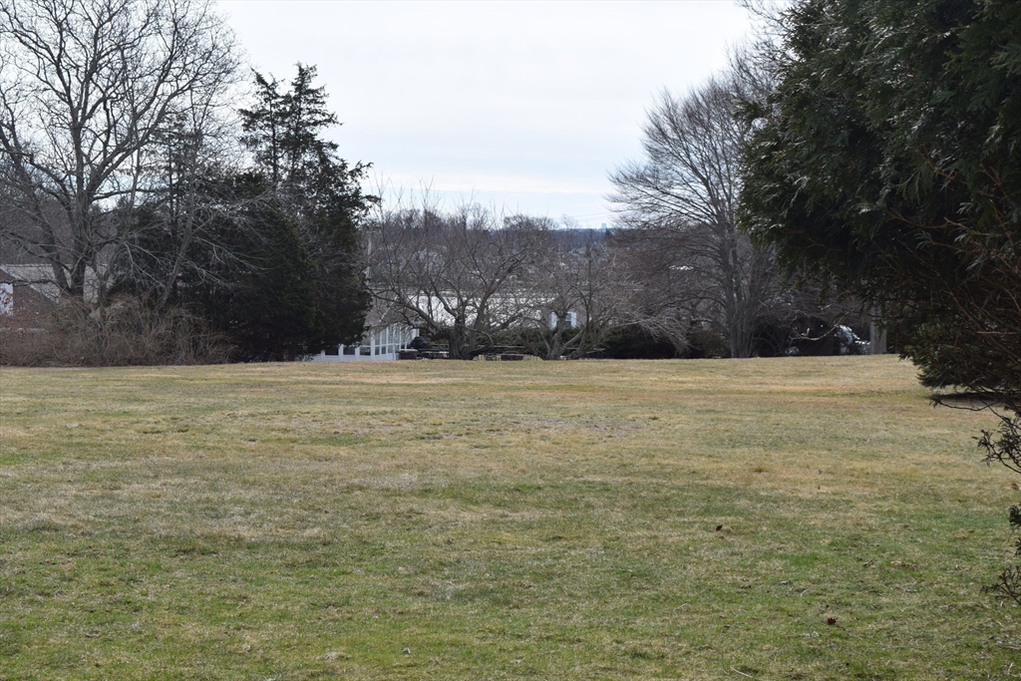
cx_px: 510
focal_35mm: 68
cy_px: 340
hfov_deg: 29.9
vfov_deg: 20.2
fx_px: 1915
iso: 200
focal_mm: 45
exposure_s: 1/400
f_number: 10
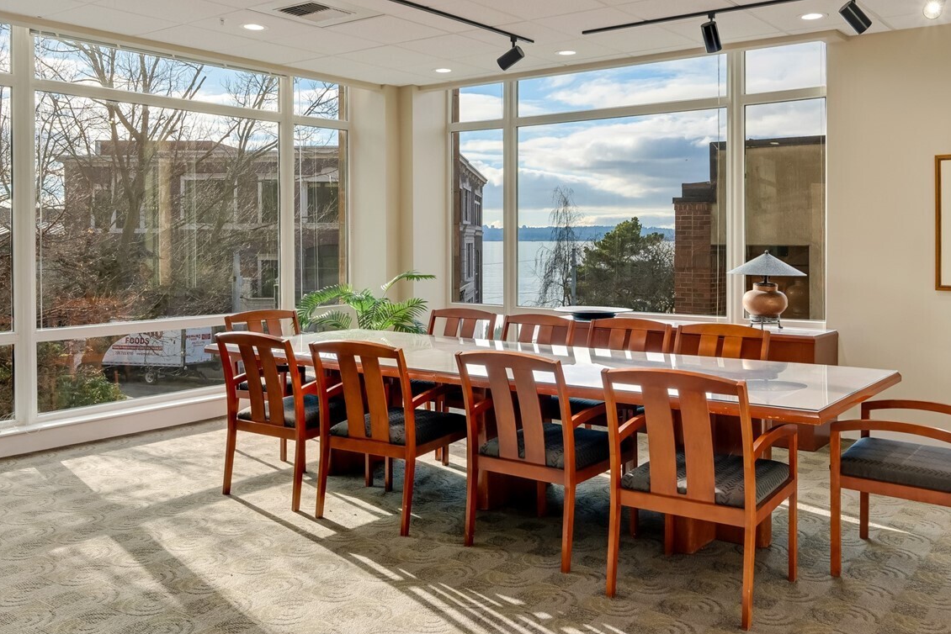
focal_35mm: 33
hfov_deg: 57.0
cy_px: 246
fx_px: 872
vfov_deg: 39.8
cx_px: 544
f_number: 9
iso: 400
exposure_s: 1/3200
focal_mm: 22
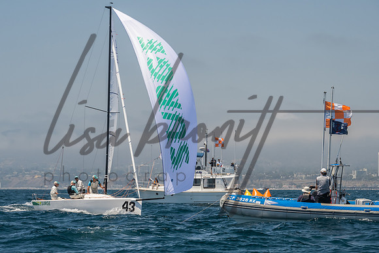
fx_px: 1486
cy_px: 151
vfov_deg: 9.7
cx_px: 178
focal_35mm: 141
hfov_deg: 14.5
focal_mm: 115
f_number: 9
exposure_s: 1/640
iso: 640
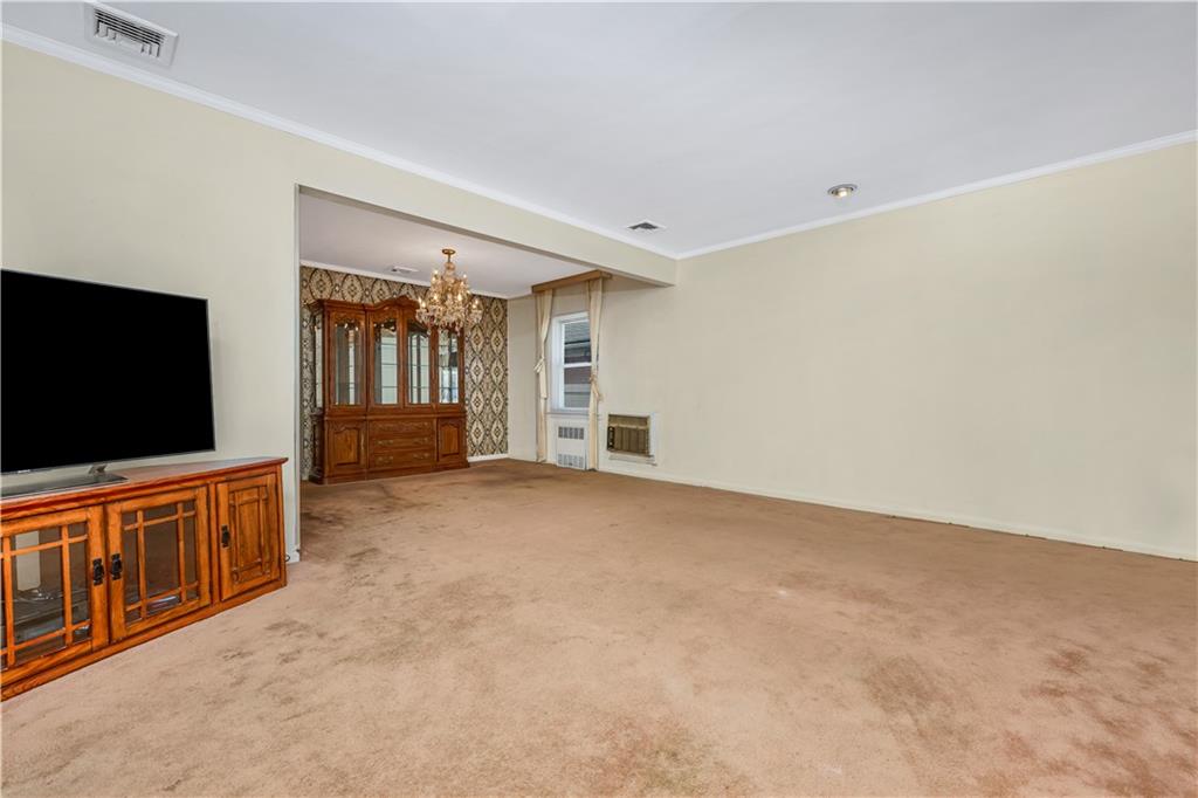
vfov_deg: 81.2
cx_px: 599
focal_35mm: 14
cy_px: 399
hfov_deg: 104.3
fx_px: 466
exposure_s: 1/200
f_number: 5.6
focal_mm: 14
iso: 400
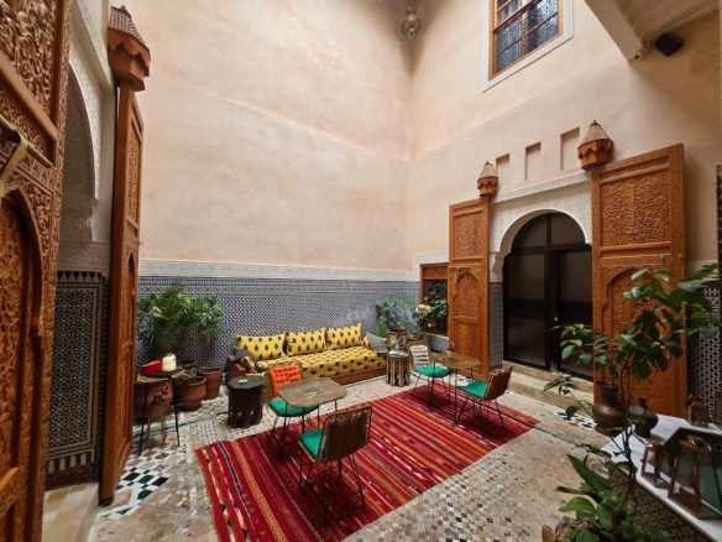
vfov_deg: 89.9
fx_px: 271
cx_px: 361
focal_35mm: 13
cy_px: 271
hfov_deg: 106.2
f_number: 2.2
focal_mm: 1.7
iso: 40
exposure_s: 1/100
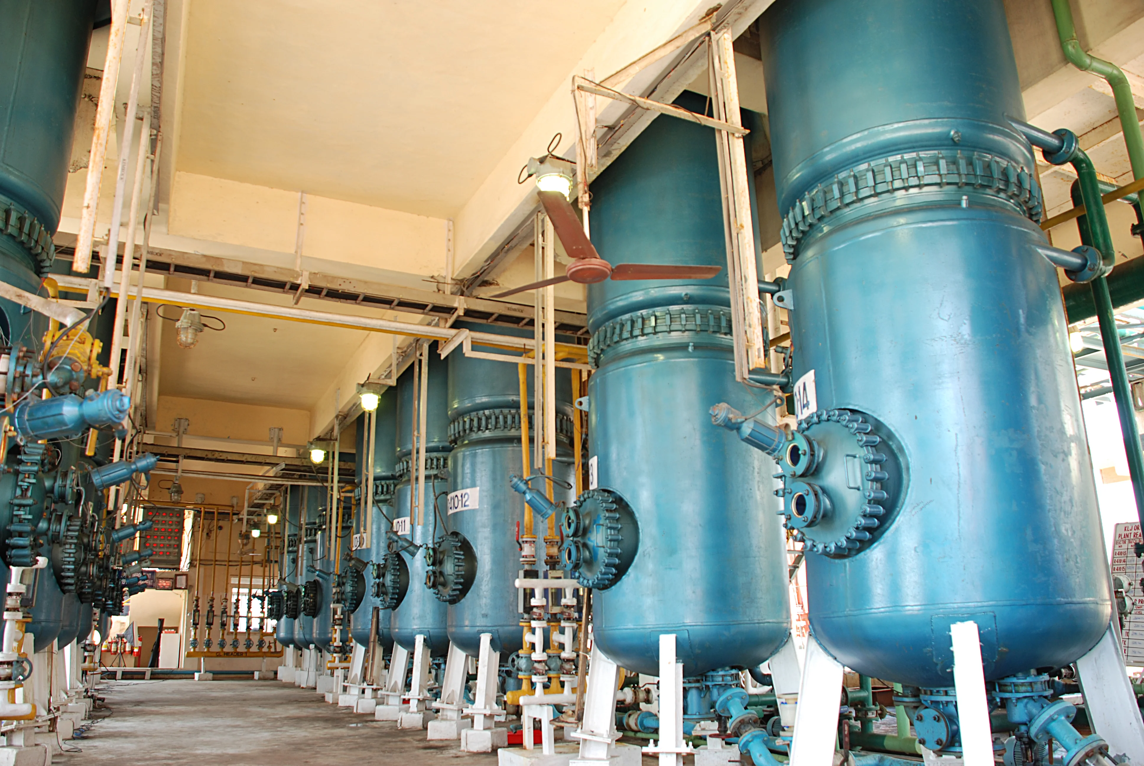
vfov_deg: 48.0
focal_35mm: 27
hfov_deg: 67.3
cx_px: 572
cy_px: 383
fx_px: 859
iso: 100
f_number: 4.5
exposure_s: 1/13
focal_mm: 18
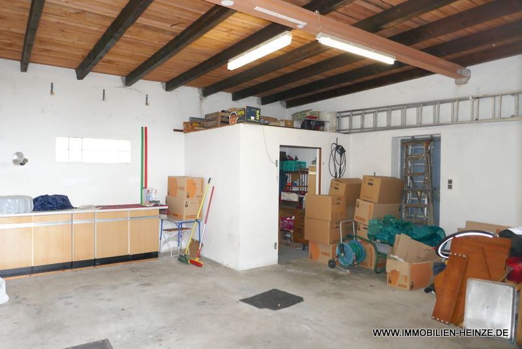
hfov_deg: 71.5
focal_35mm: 25
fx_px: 363
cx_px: 261
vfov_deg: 51.3
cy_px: 174
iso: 800
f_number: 2.8
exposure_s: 1/60
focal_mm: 9.1
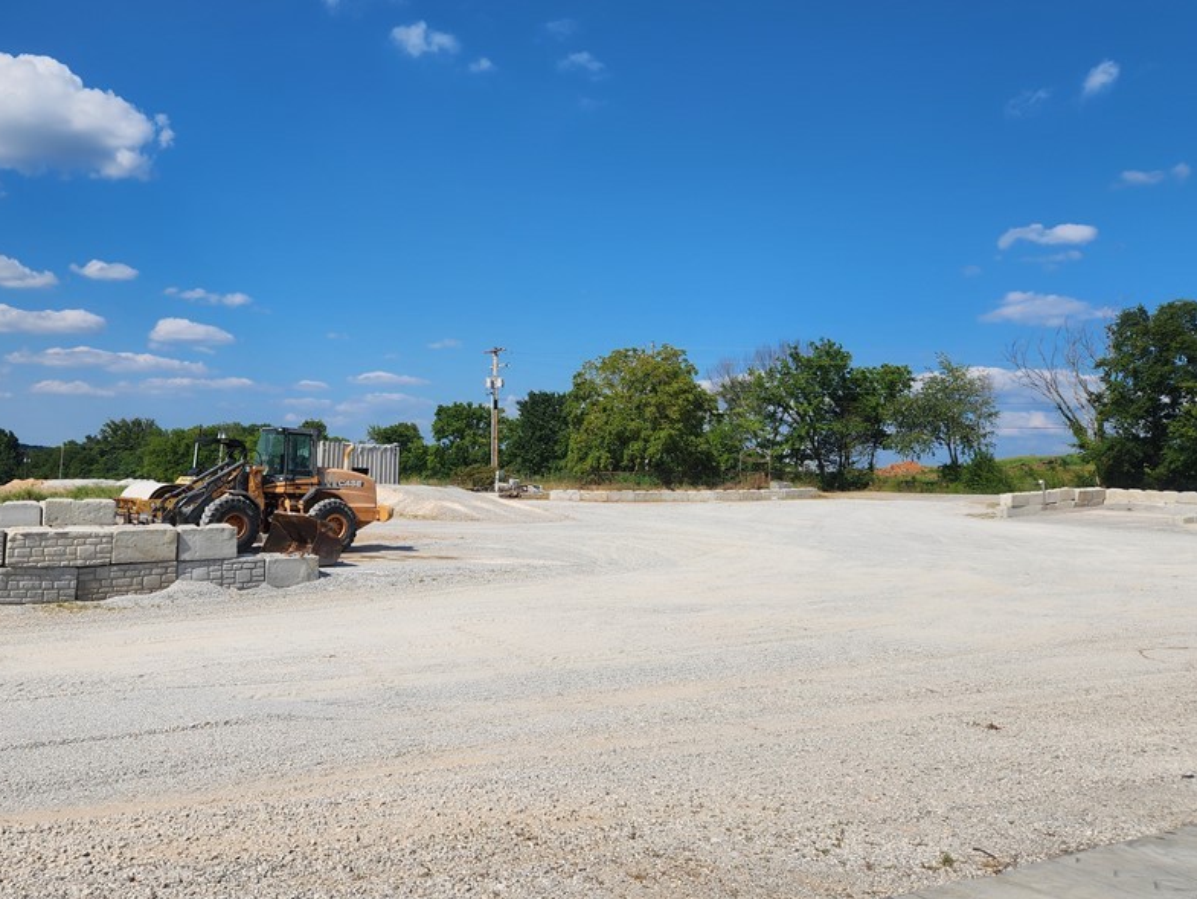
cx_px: 456
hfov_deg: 59.3
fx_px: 1038
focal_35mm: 30
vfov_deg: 46.7
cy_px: 388
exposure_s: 1/3018
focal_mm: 5.4
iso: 20
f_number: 1.8
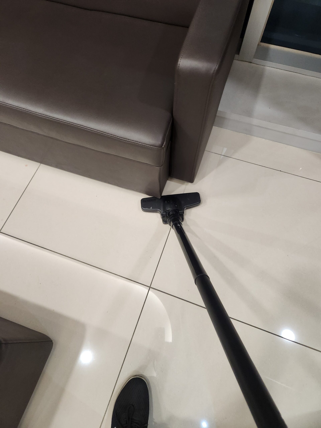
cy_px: 214
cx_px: 160
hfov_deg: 58.9
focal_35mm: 23
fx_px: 284
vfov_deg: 73.9
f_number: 1.8
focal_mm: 5.4
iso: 400
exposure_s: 1/120
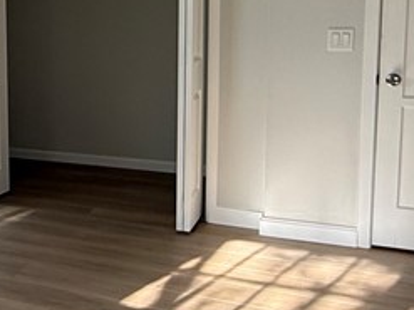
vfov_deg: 25.0
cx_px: -65
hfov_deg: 29.3
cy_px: 87
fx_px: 693
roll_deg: +2.1
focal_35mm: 58
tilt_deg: -6.3
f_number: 2.2
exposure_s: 1/101
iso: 64
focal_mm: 2.22
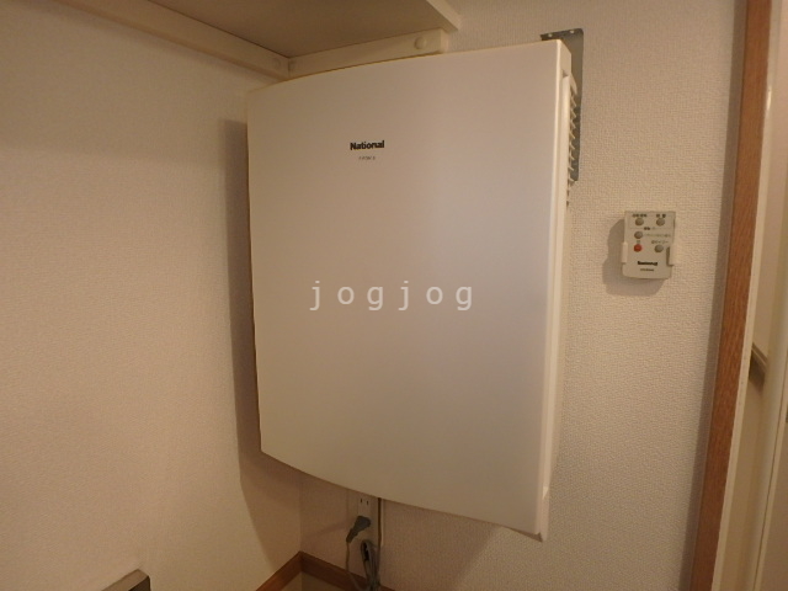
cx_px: 394
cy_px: 296
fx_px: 478
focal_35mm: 21
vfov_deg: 63.4
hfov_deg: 79.0
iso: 200
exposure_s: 1/30
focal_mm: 3.7
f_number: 3.5
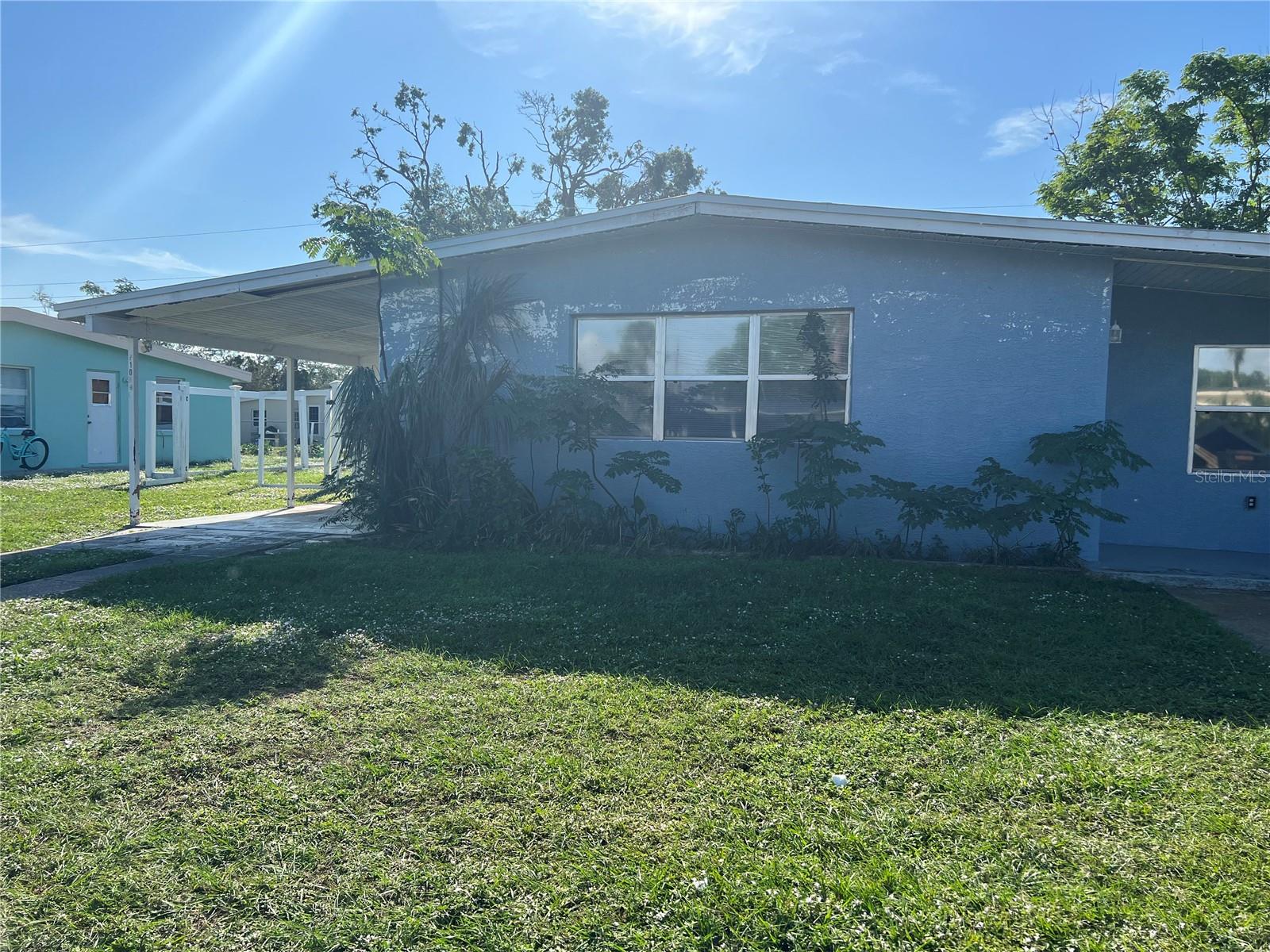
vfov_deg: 53.1
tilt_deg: -3.4
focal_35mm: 26
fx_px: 954
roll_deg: -1.1
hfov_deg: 67.3
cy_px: 476
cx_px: 635
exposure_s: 1/4115
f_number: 1.5
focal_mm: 5.7
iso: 50
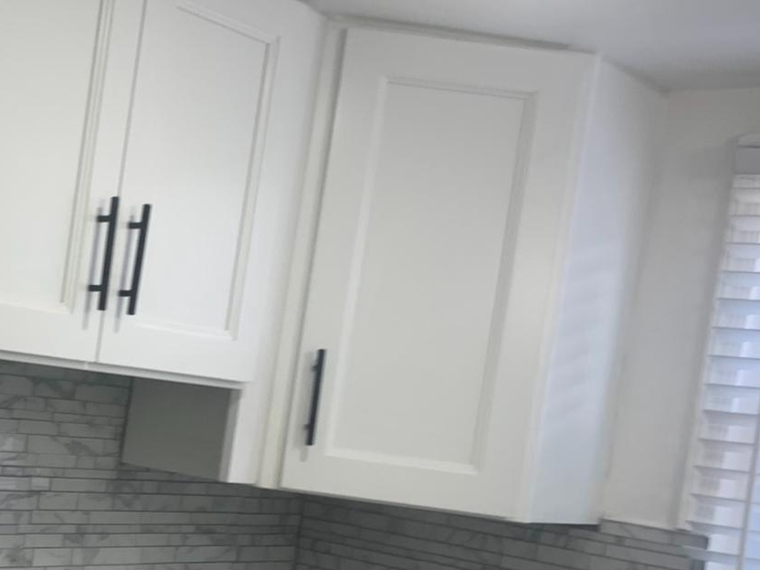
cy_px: 438
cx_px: -4
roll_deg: -5.9
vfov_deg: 22.7
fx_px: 1405
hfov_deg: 28.4
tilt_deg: -7.7
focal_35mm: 64
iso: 40
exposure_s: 1/120
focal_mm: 4.25
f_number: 1.8
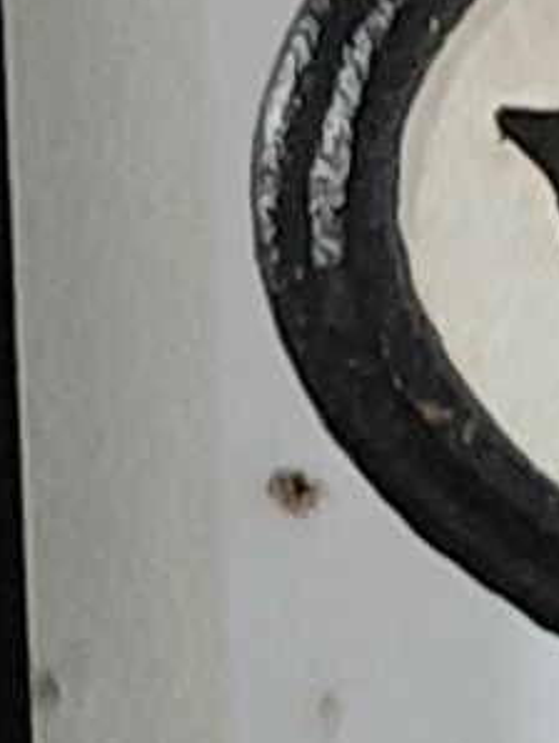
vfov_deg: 10.7
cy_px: 1386
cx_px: 1759
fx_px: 3677
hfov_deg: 7.5
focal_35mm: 171
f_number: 1.8
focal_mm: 4.69
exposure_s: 1/100
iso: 160
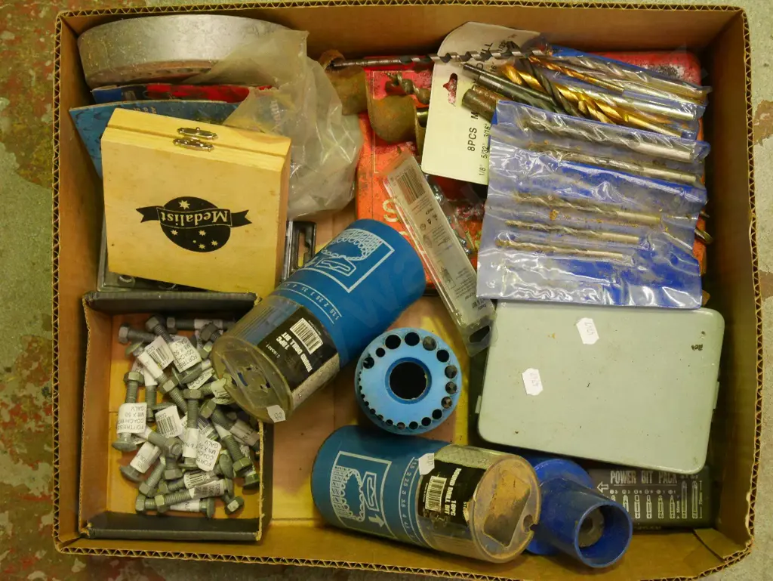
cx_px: 386
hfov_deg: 30.3
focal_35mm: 64
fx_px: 1430
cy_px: 290
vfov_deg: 22.9
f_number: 5.6
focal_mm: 32
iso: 3200
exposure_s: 1/125
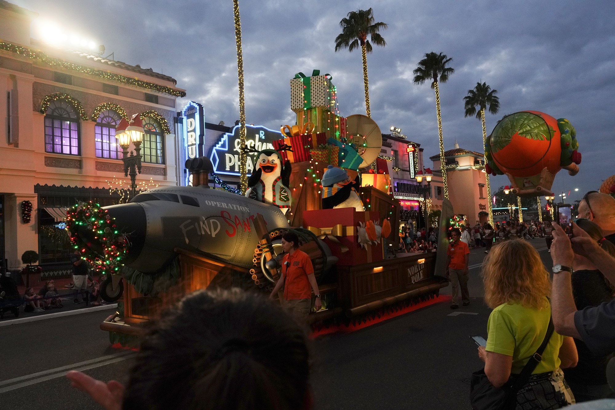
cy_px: 205
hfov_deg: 65.5
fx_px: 478
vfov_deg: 46.4
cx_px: 308
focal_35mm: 28
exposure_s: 1/100
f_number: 9
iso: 3200
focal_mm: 28
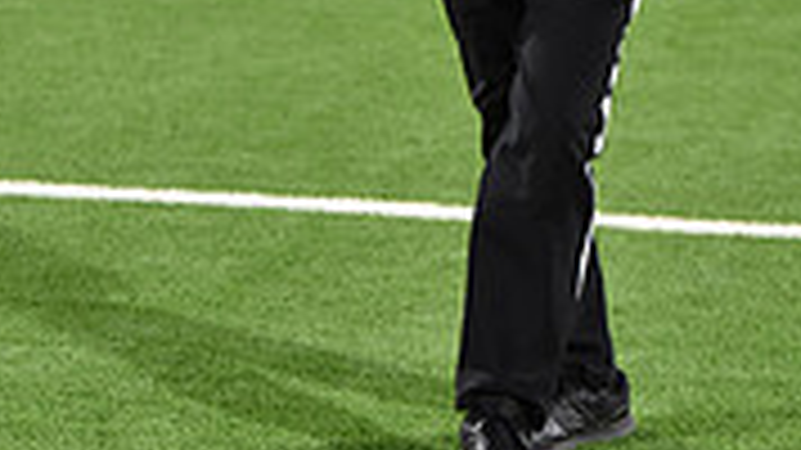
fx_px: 4225
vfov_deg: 6.1
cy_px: -63
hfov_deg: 10.8
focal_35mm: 199
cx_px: 567
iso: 2200
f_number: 2.8
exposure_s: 1/500
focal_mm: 75
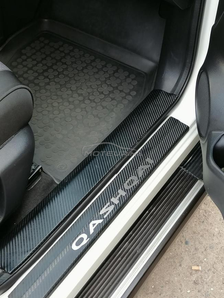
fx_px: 440
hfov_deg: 28.6
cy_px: 149
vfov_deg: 37.5
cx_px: 112
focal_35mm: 51
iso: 80
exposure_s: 1/50
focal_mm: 5.3
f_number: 1.8
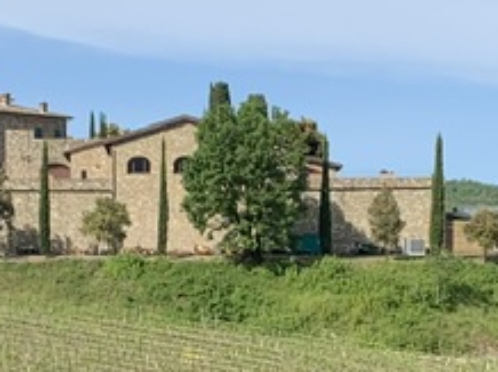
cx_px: 224
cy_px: 395
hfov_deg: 12.9
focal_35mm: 153
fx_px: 2199
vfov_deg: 9.6
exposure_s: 1/2257
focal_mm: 4.25
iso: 25
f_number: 1.8
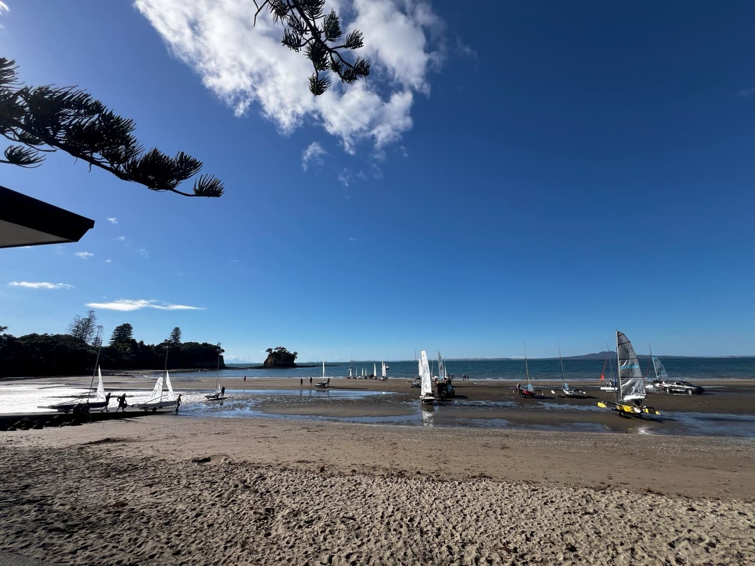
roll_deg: -0.1
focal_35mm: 13
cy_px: 283
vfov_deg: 89.9
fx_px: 284
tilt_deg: +14.7
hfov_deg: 106.2
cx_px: 378
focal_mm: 1.57
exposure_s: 1/2597
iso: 32
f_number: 1.8
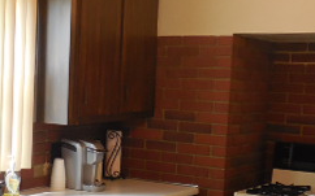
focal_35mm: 84
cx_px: 43
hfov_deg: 24.1
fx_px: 721
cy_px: 179
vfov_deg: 15.3
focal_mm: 5.3
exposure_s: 1/30
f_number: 3.8
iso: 280
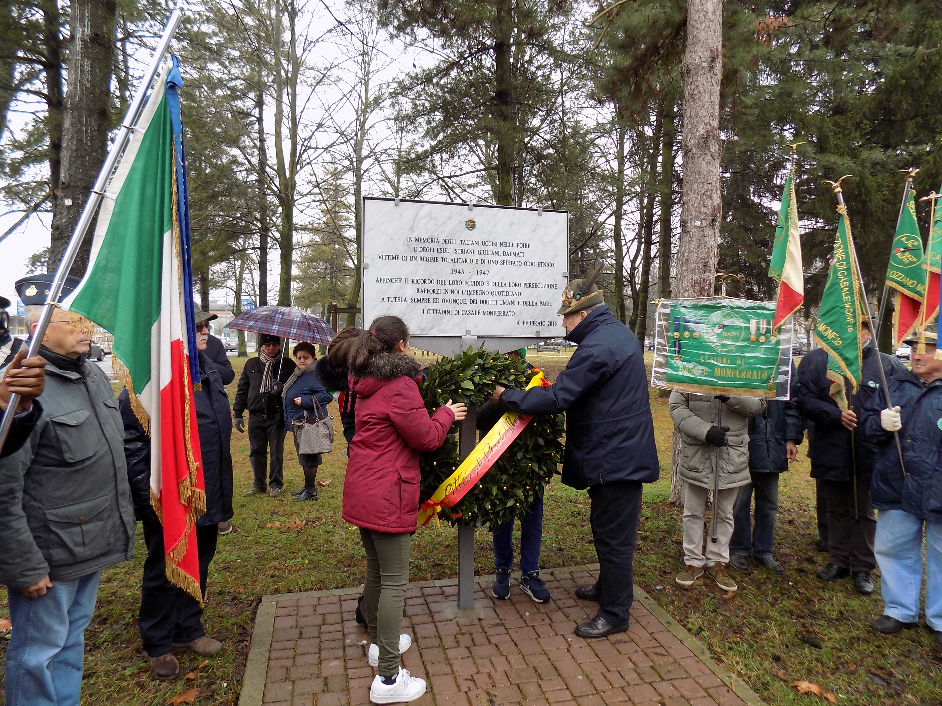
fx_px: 626
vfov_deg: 58.9
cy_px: 353
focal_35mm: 23
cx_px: 471
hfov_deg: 73.9
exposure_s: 1/60
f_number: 3.1
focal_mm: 4
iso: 80
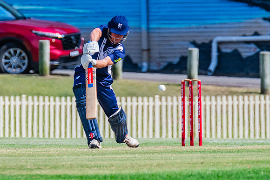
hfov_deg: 2.0
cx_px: 121
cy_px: 60
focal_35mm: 1012
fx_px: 7594
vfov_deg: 1.4
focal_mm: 600
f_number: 10
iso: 800
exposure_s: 1/2000
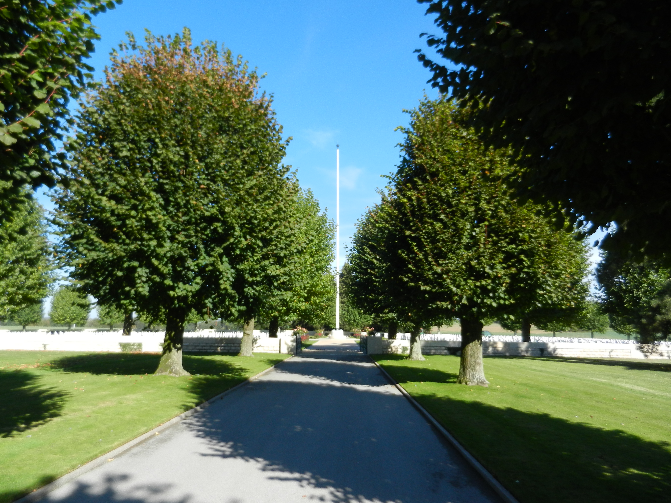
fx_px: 485
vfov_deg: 54.9
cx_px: 336
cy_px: 252
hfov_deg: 69.4
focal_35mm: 25
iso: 160
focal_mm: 4.5
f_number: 3.5
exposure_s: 1/800
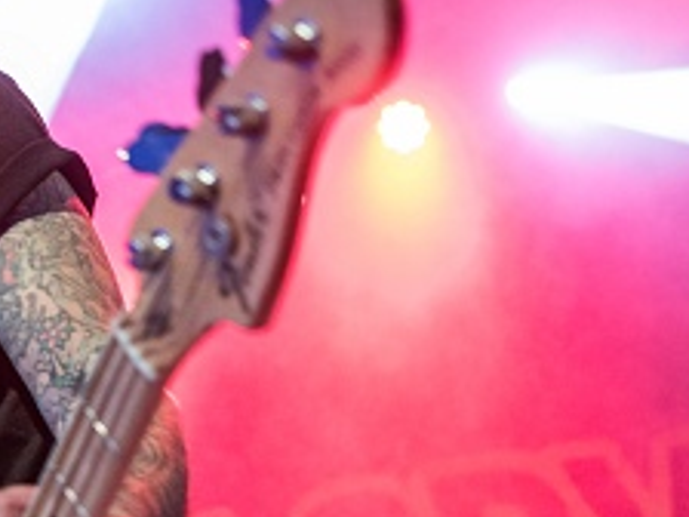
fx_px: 2090
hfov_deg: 18.5
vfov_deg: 14.1
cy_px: 291
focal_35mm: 105
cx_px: 111
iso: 1250
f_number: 2.8
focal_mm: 34
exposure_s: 1/100
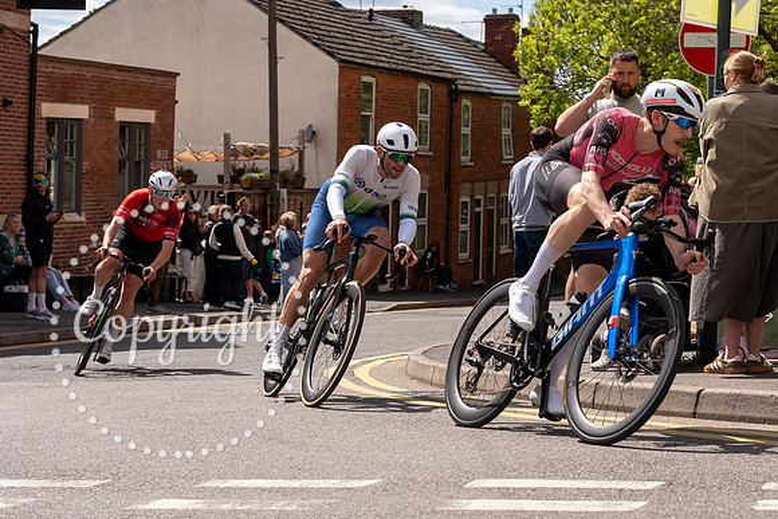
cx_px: 538
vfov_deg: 17.1
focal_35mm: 79
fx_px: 1717
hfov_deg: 25.4
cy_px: 157
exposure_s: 1/1000
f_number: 5
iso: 125
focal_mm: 47
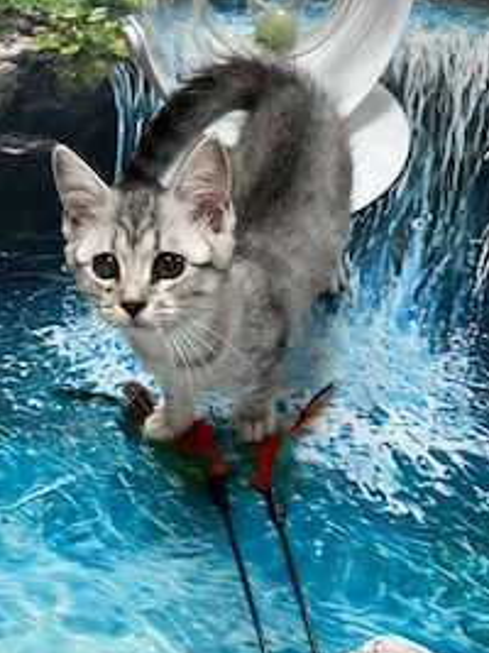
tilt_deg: -57.0
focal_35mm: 39
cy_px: 406
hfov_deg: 36.7
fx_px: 735
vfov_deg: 47.5
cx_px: 208
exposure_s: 1/60
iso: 160
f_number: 1.5
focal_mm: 5.7
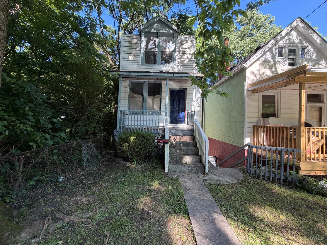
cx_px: 164
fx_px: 132
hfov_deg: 102.1
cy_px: 122
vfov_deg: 85.7
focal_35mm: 14
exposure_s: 1/121
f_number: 2.2
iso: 64
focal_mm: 2.22
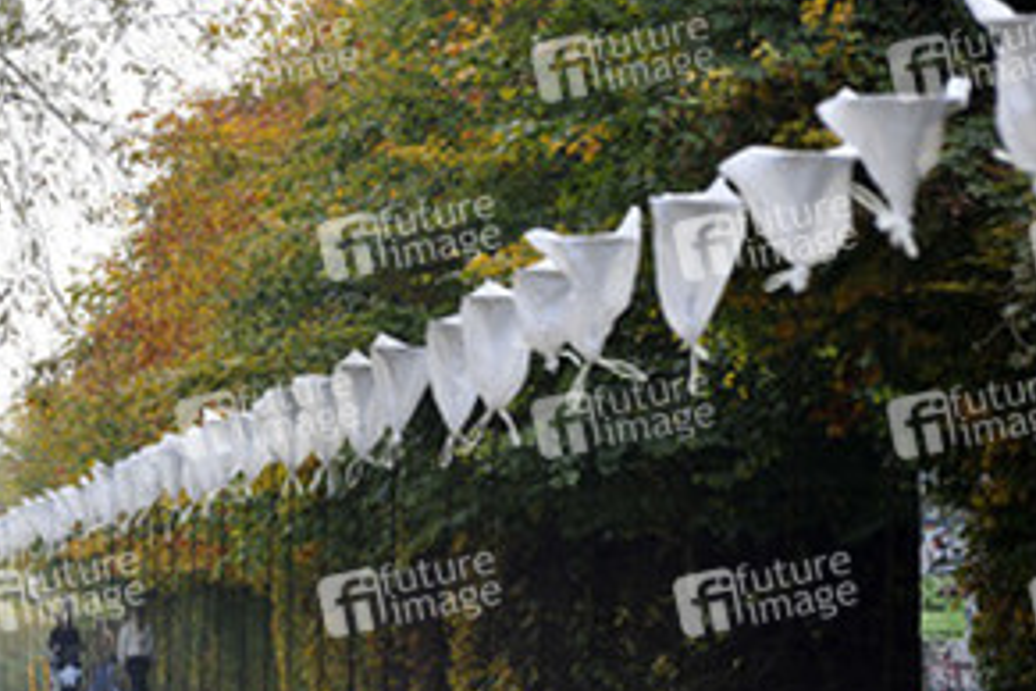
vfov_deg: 4.4
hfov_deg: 6.6
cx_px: 315
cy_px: 506
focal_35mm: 310
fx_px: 8920
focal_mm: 200
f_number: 7.1
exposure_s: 1/200
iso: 250
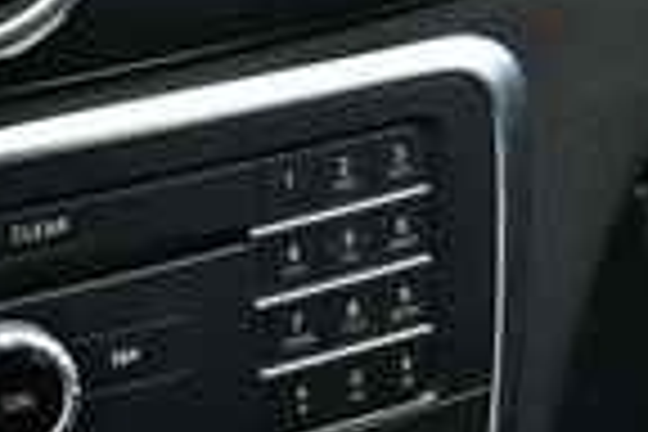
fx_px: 2880
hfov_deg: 12.1
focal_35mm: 160
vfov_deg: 8.3
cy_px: -324
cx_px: -374
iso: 560
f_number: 3.5
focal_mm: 18
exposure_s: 1/250
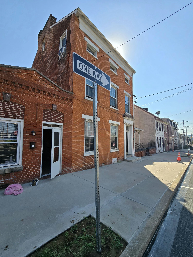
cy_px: 128
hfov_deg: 89.9
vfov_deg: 106.2
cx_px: 96
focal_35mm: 13
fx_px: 97
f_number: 2.2
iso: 50
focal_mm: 2.2
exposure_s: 1/2500
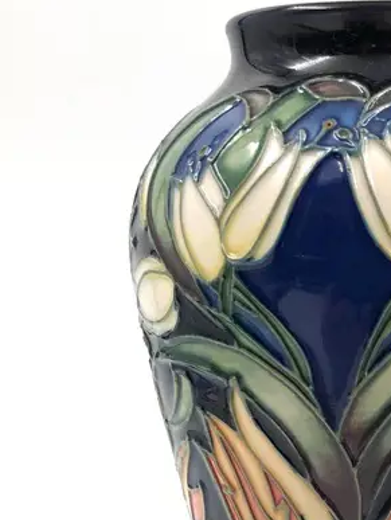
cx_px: 400
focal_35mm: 74
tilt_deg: -16.7
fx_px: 1113
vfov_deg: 24.6
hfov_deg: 19.3
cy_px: 570
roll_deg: +0.9
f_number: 1.8
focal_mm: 3.99
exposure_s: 1/239
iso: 20
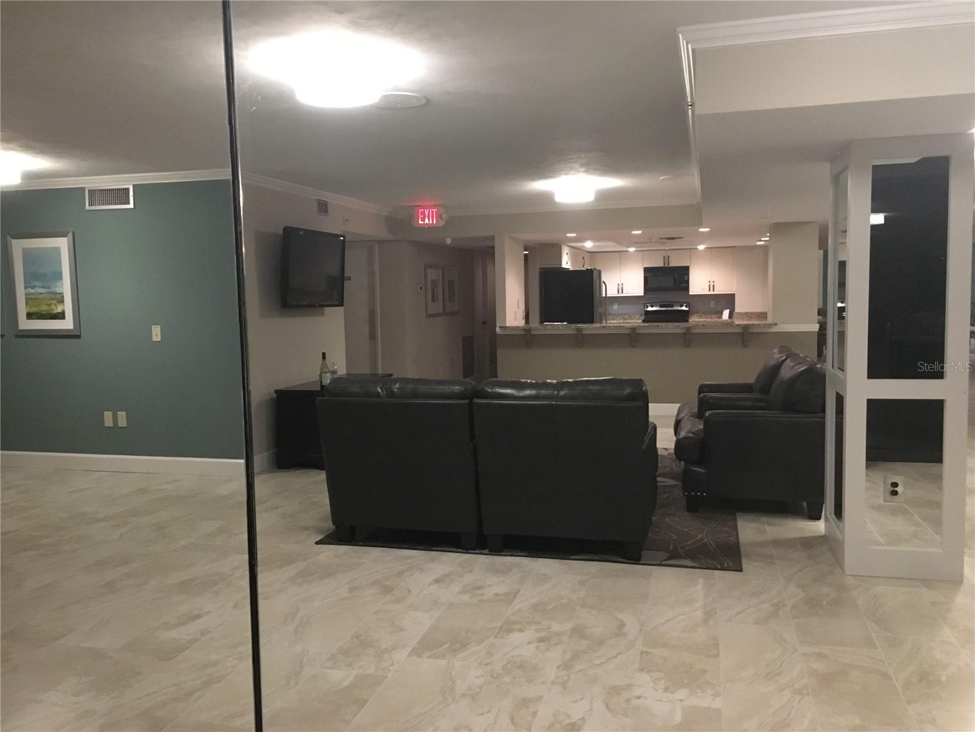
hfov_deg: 61.7
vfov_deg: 48.2
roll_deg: +1.7
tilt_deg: -4.5
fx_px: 817
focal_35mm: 29
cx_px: 488
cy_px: 366
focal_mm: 4.15
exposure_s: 1/15
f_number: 2.2
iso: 400
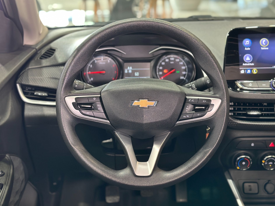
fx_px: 389
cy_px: 101
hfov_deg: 38.9
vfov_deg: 29.7
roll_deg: +0.8
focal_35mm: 49
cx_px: 135
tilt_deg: -18.6
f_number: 1.78
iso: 400
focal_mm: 6.86
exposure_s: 1/43
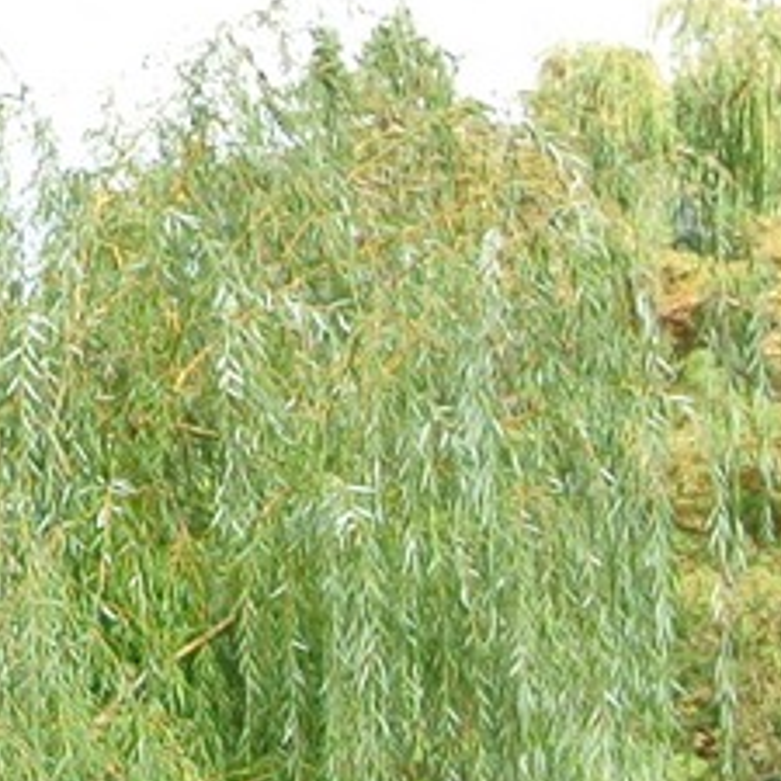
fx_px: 7913
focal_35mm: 310
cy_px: 677
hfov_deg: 5.3
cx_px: -1503
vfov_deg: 5.6
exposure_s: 1/160
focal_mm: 17.5
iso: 100
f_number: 4.5
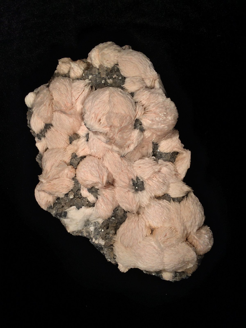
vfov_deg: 61.7
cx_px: 123
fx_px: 275
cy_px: 164
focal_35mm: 29
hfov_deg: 48.2
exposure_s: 1/570
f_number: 2.2
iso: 32
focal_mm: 4.15
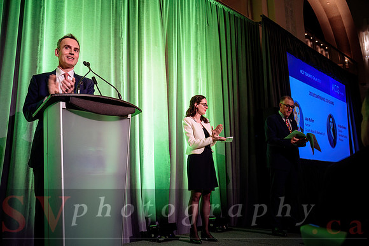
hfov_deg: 52.3
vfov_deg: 36.3
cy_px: 115
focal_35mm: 37
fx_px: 375
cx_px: 173
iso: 1000
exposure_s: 1/100
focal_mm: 33.5
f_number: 4
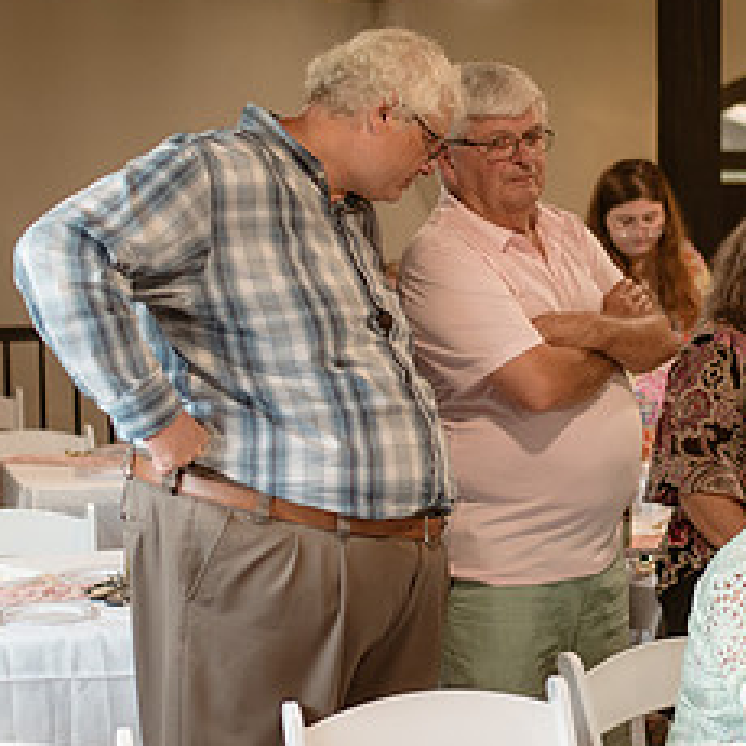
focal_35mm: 83
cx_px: 601
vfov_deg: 20.9
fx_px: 2024
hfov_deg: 20.6
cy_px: 331
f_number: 1.4
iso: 1250
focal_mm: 35
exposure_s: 1/200
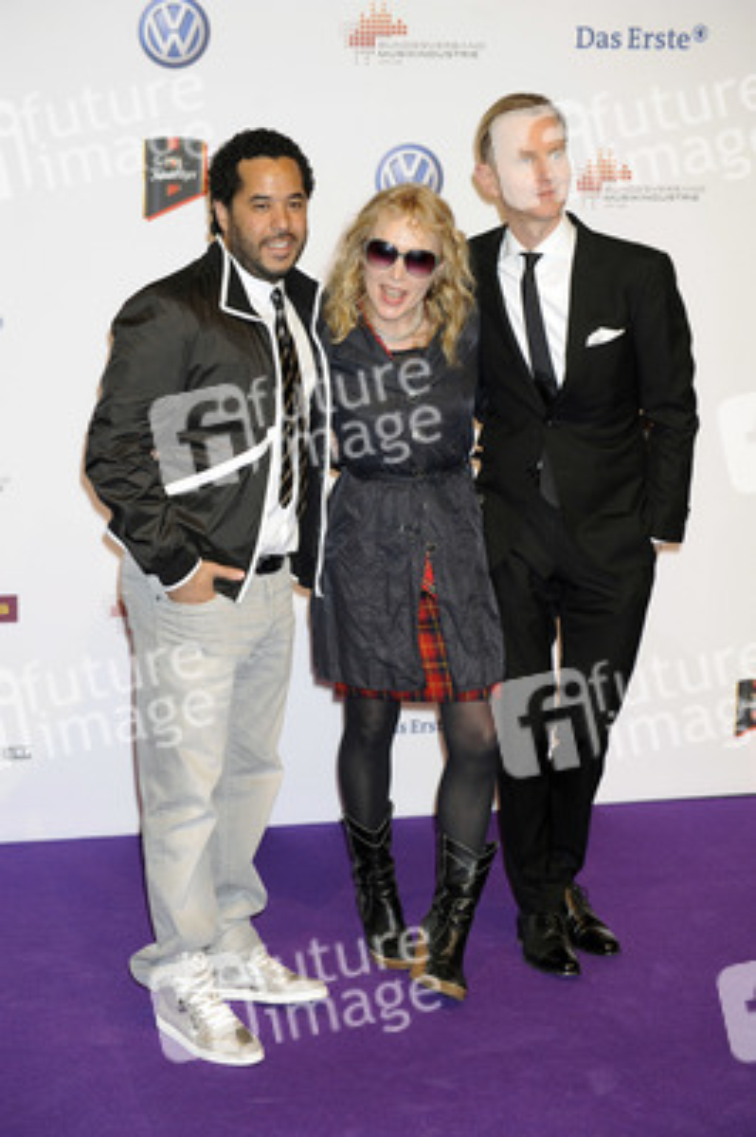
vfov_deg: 25.4
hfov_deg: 17.0
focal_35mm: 80
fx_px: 2524
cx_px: 378
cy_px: 568
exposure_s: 1/160
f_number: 6.3
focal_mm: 80
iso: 640
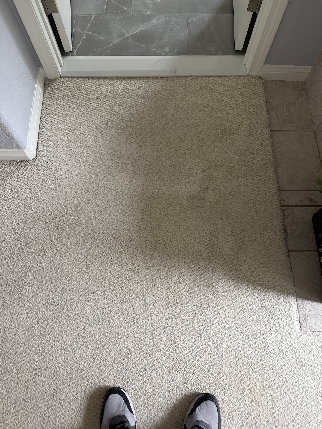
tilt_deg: -69.9
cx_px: 161
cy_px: 214
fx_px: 298
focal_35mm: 24
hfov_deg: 56.8
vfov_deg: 71.6
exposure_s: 1/97
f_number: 1.78
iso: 200
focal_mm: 6.76
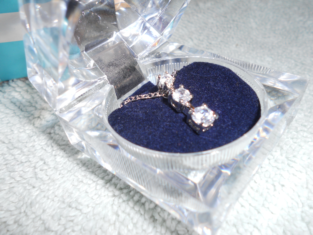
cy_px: 118
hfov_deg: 56.8
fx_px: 289
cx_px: 156
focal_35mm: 32
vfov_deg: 44.2
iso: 80
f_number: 8.8
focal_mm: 5.8
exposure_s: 1/25
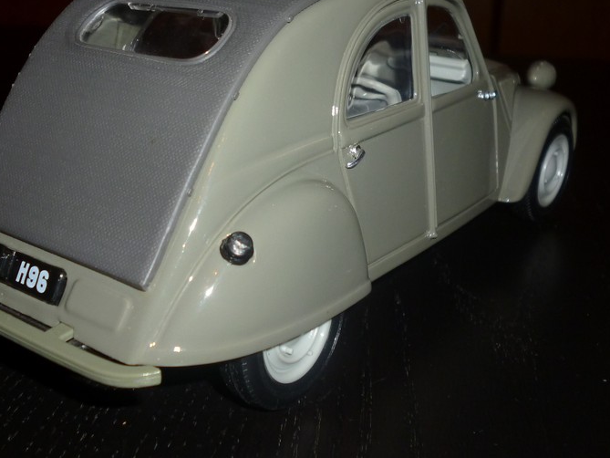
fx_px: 864
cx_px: 299
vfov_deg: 29.5
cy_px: 152
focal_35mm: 49
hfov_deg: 38.9
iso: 100
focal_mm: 5.7
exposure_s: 1/60
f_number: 3.3
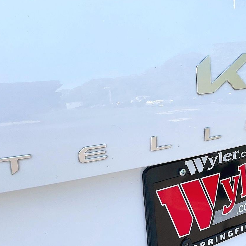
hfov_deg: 34.3
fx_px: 394
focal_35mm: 49
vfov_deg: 34.7
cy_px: 135
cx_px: 170
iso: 16
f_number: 1.8
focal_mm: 3
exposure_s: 1/749
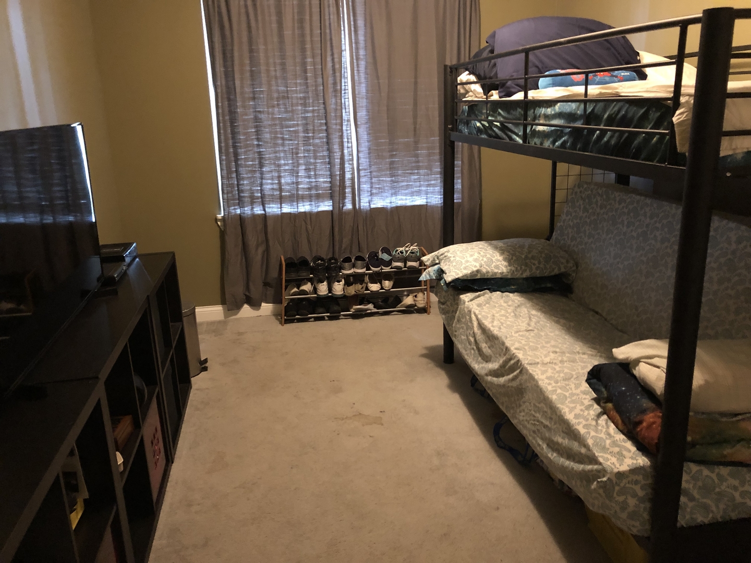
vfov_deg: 49.7
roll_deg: +1.6
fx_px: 607
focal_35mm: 28
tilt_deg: -16.2
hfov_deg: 63.4
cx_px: 376
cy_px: 282
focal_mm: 3.99
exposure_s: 1/4
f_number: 1.8
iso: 125
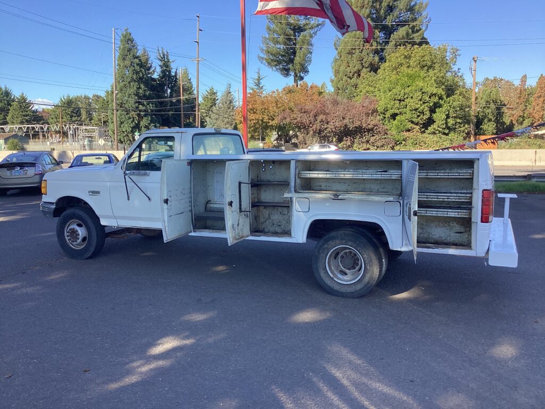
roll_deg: +1.4
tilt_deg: -9.1
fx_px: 488
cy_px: 204
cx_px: 272
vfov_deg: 45.4
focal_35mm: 31
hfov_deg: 58.4
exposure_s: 1/302
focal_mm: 3.3
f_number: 2.4
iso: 25
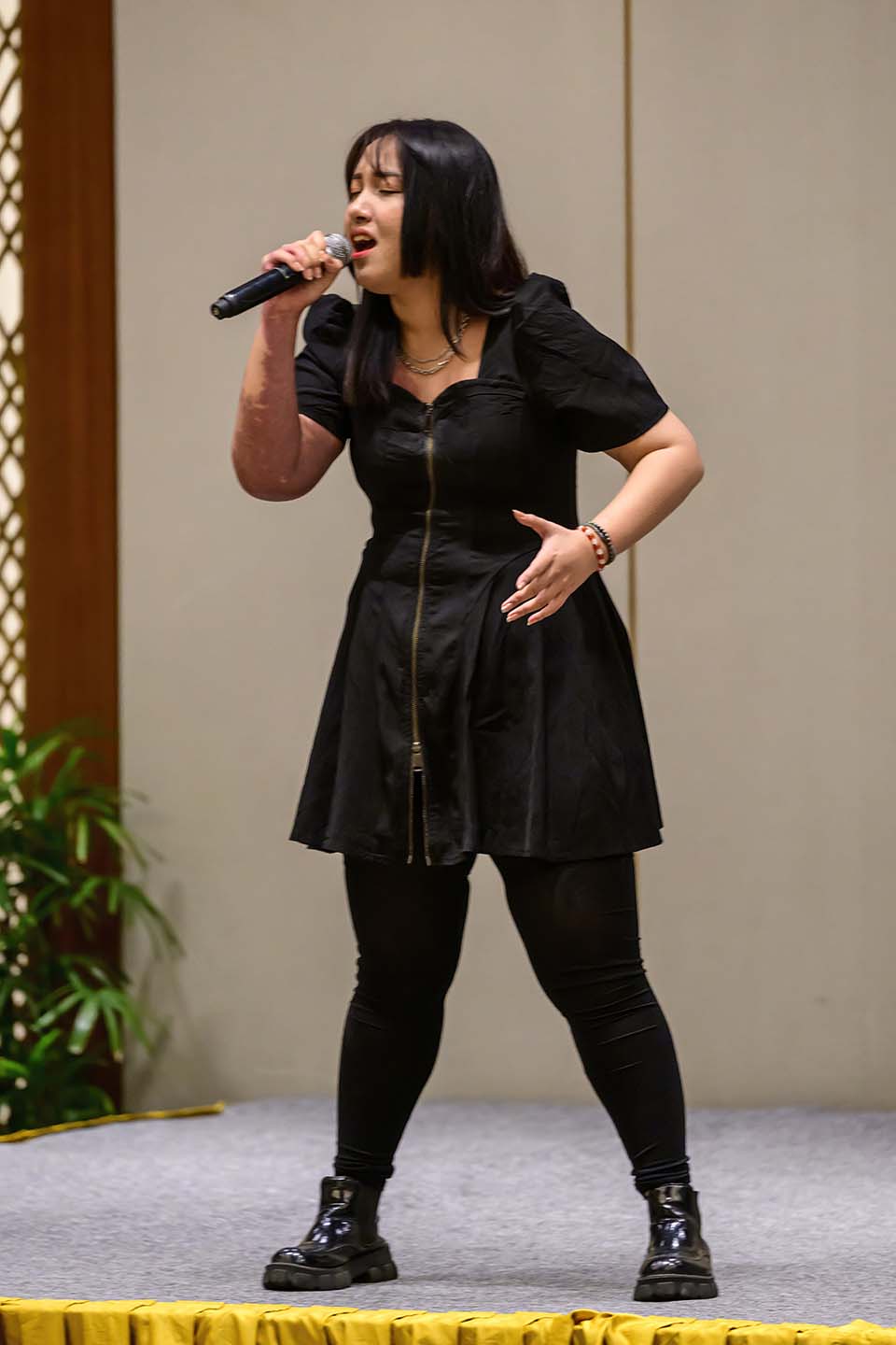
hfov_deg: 6.9
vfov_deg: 10.3
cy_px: 672
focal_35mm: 200
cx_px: 448
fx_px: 7466
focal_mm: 200
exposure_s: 1/200
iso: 1600
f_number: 2.8
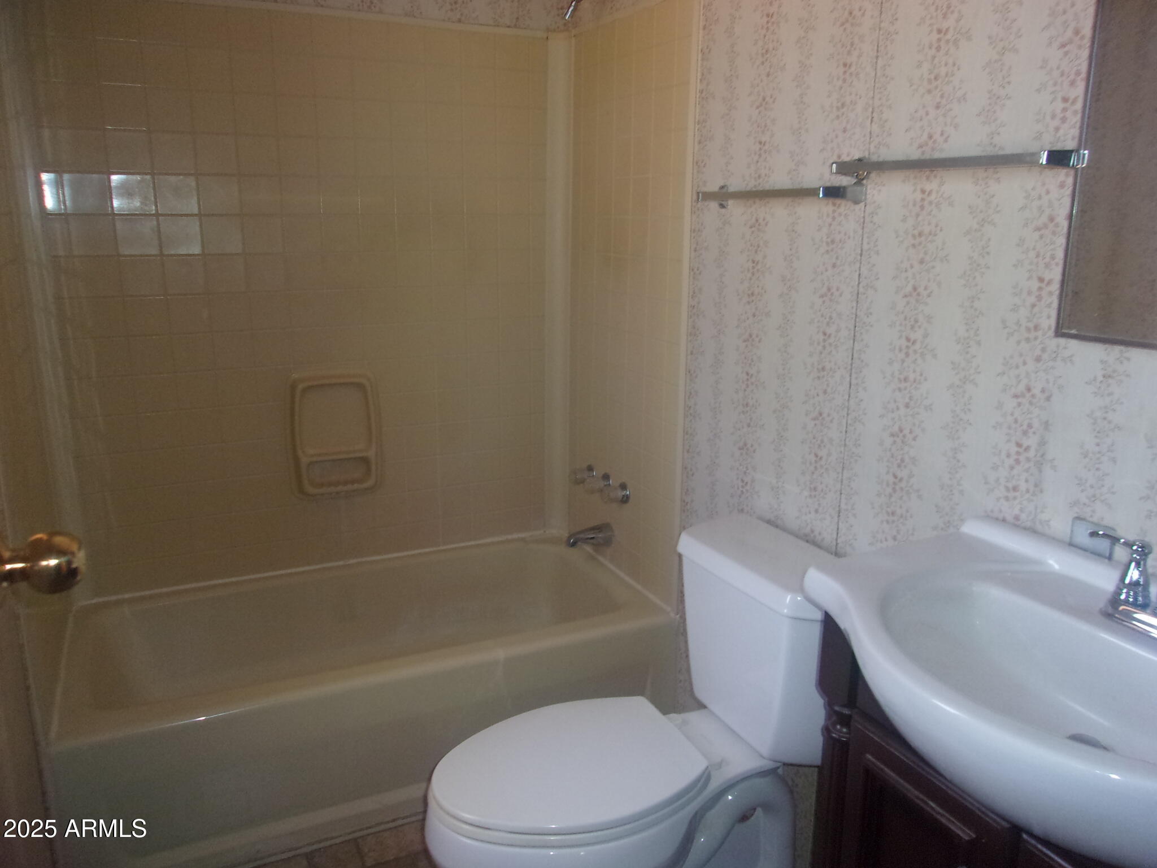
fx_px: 902
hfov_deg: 65.3
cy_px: 434
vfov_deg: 51.4
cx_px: 578
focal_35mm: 27
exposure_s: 1/34
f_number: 3
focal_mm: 4.9
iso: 200
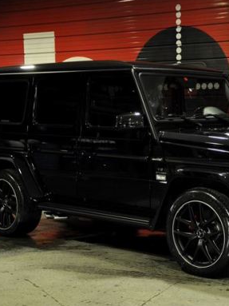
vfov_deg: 26.0
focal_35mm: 75
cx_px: 160
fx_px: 662
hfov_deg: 19.5
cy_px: 152
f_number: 4.2
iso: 800
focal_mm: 34
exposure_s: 1/13
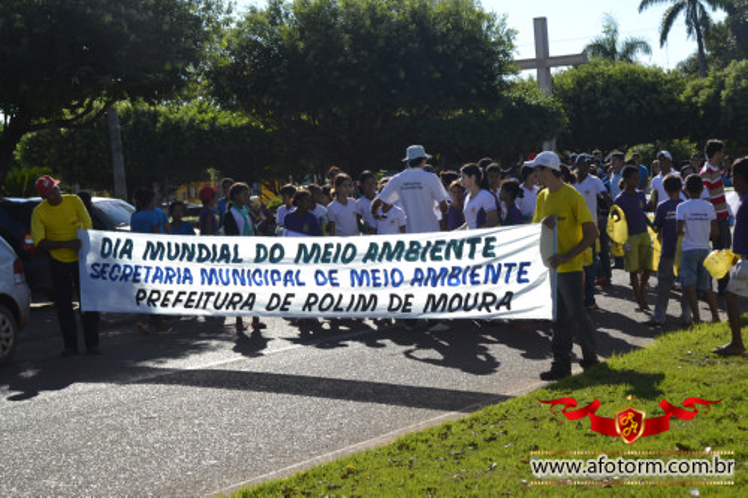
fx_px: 1558
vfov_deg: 18.2
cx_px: 374
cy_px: 249
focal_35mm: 75
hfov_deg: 27.0
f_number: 9
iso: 100
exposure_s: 1/320
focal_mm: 50
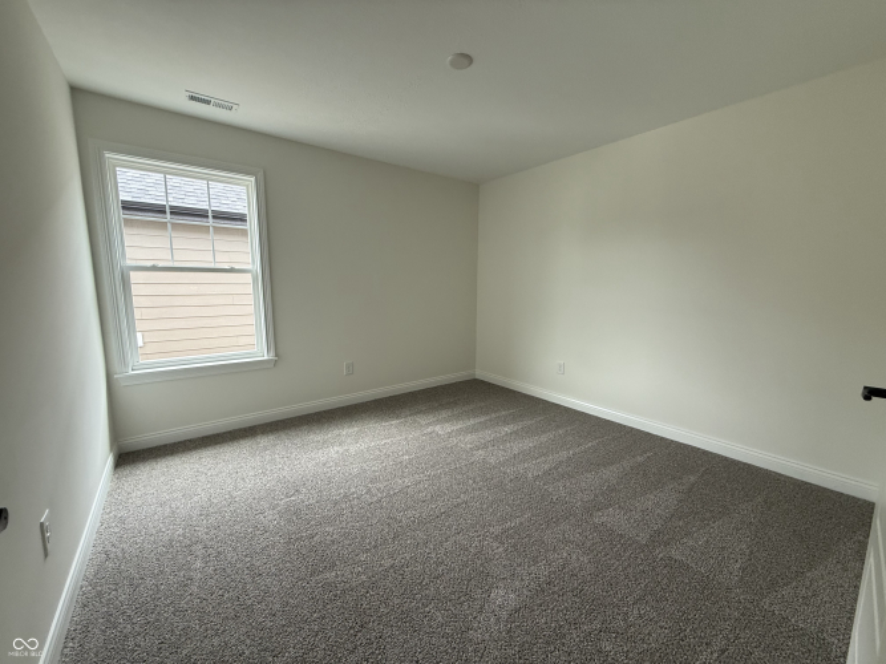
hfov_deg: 102.1
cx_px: 443
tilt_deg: -8.2
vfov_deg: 85.7
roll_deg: -0.3
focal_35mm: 14
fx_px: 358
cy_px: 332
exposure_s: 1/99
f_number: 2.2
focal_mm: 2.22
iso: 200
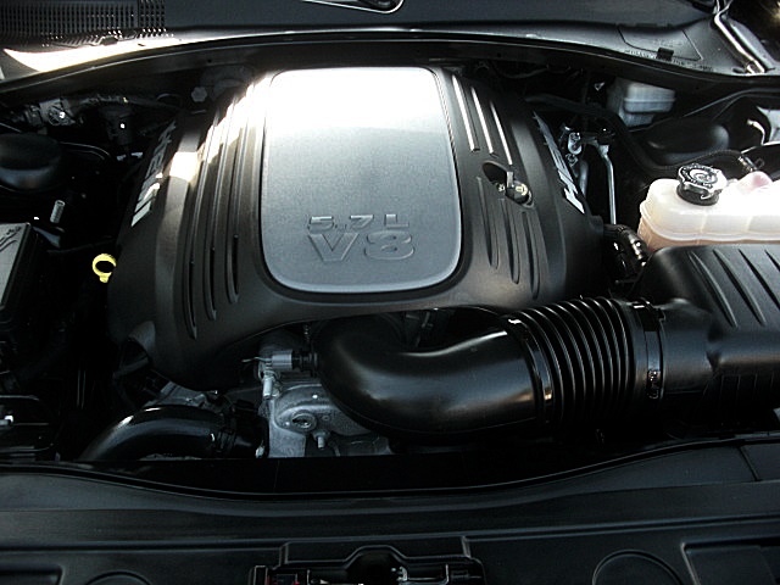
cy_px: 292
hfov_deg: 51.4
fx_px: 811
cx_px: 390
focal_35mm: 36
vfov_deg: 39.7
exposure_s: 1/80
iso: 200
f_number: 2.8
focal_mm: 6.3
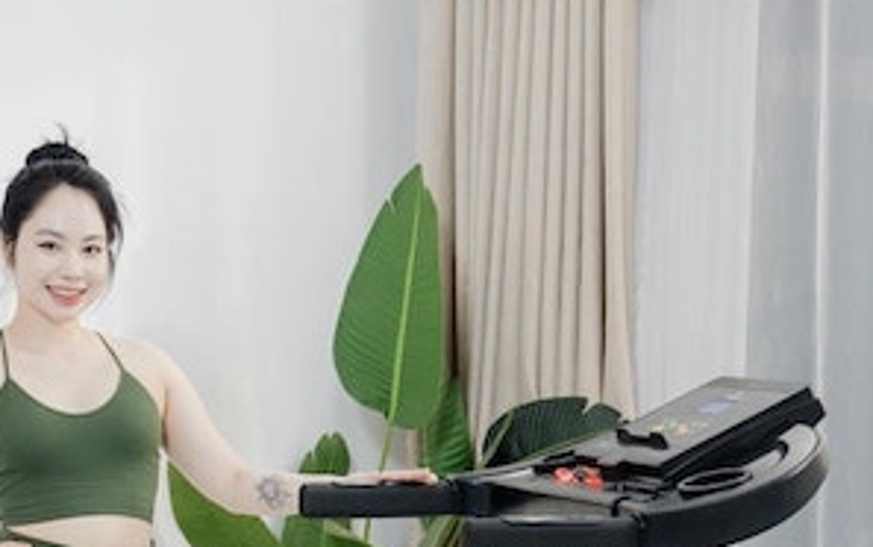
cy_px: 693
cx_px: 170
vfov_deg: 10.9
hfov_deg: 17.5
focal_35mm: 118
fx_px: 2809
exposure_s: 1/250
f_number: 3.5
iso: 400
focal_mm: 43
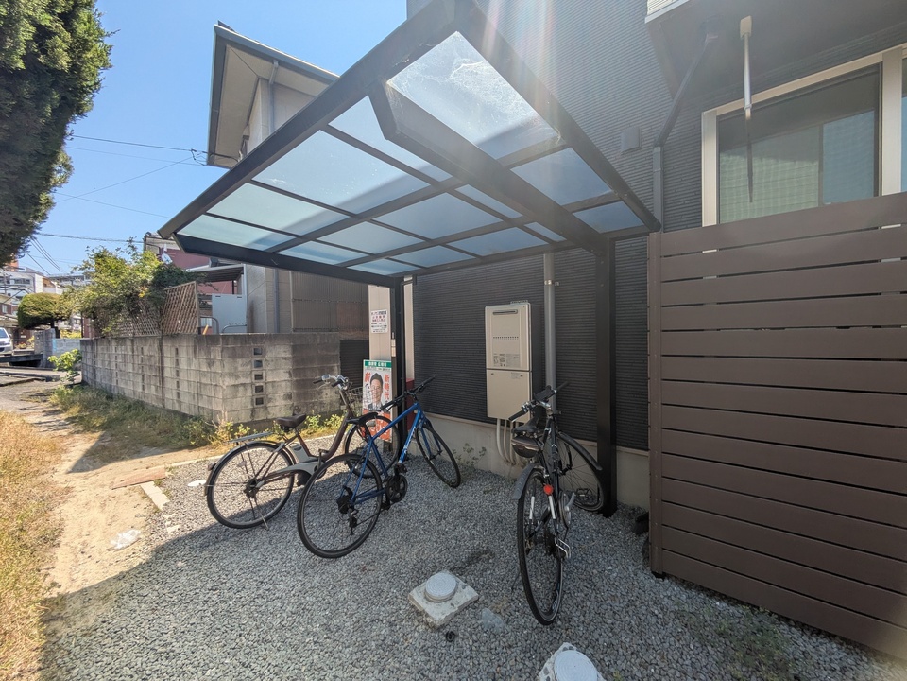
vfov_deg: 85.7
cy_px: 340
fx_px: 367
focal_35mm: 14
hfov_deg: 102.1
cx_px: 454
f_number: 2.2
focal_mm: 1.83
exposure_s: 1/852
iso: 51
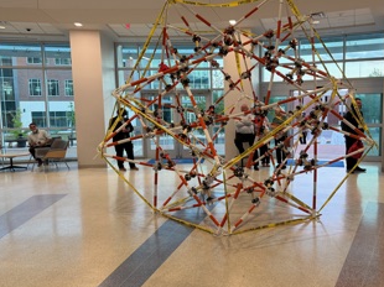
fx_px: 344
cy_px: 145
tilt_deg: -6.4
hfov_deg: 57.7
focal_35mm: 31
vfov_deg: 45.4
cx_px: 240
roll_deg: +0.7
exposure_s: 1/150
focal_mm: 6.76
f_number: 1.78
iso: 160
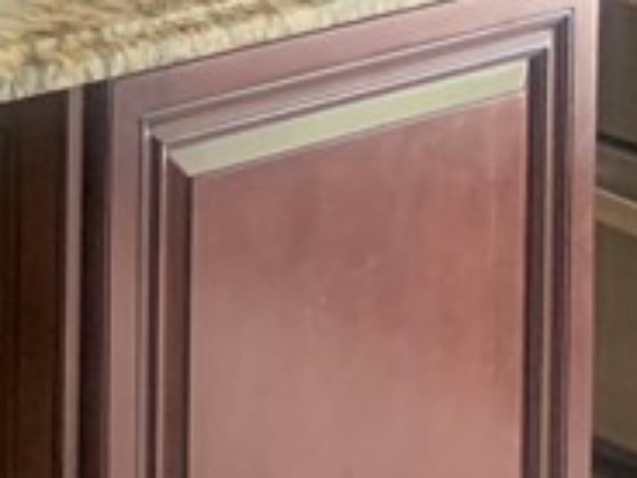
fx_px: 2668
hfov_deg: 11.6
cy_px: -613
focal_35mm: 145
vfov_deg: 9.3
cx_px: -810
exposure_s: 1/60
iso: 200
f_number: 1.8
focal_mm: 4.25
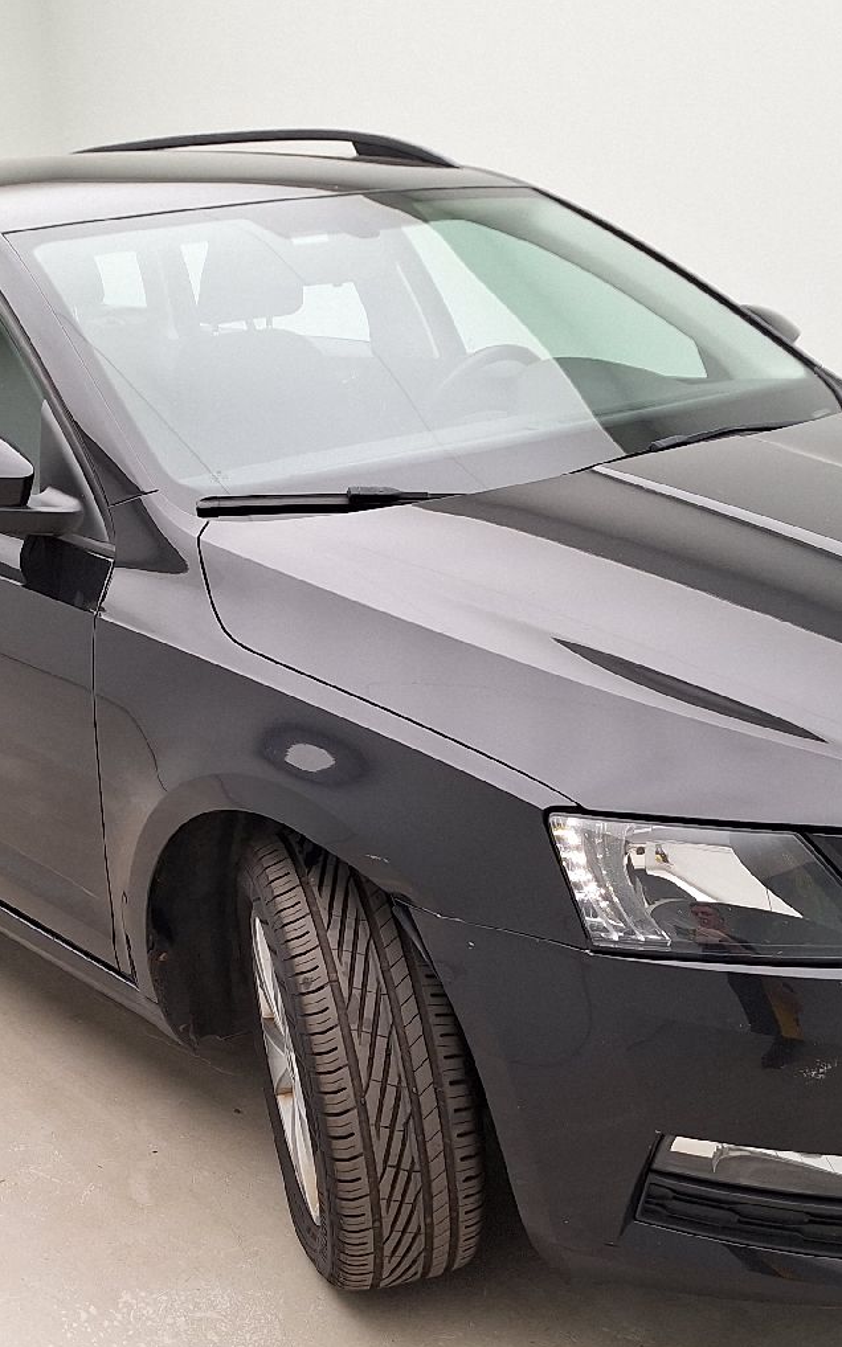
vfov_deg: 42.8
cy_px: 908
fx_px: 1689
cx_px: 274
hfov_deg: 27.8
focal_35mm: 46
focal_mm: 5.54
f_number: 1.8
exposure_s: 1/100
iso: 64
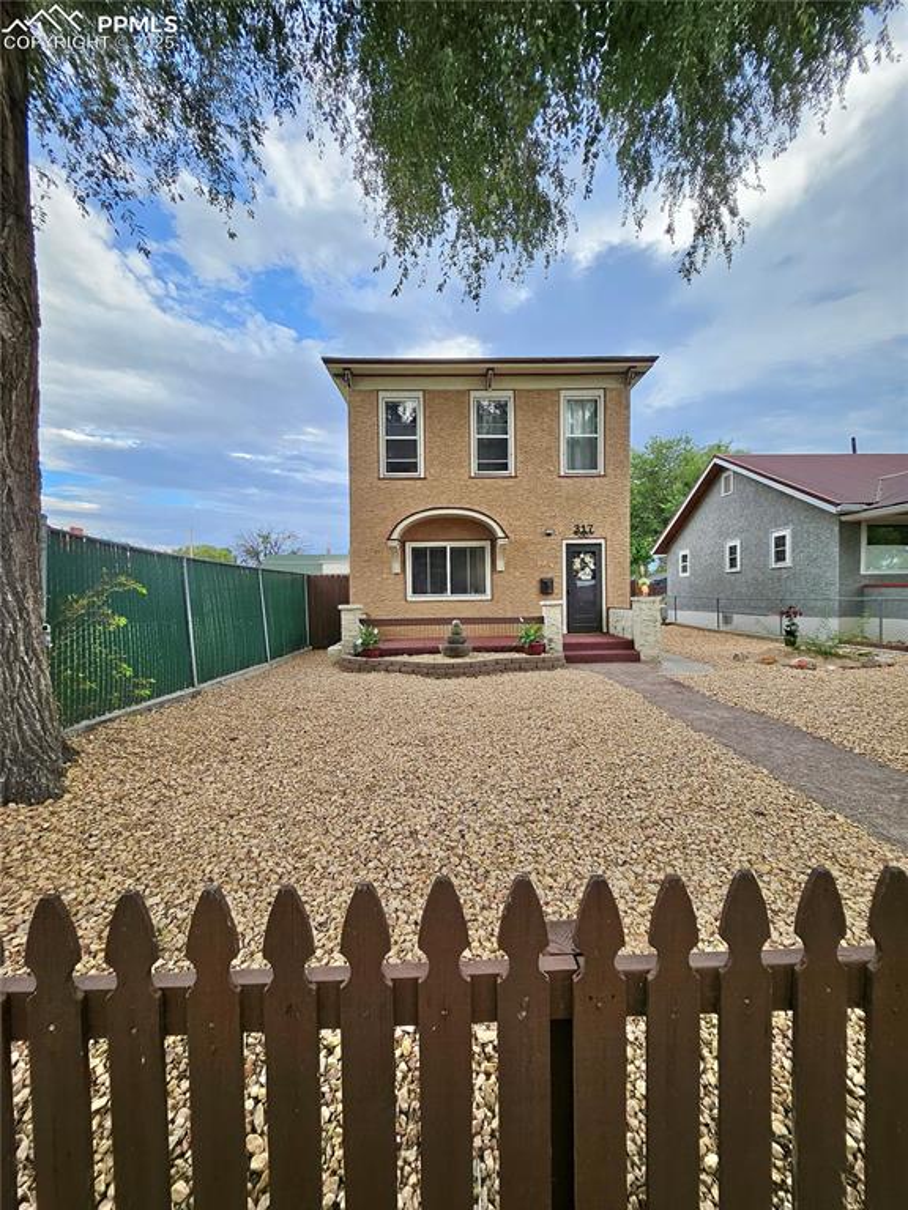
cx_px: 454
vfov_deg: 106.2
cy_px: 605
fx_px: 455
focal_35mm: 13
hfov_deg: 89.9
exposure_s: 1/228
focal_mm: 1.7
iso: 32
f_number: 2.2
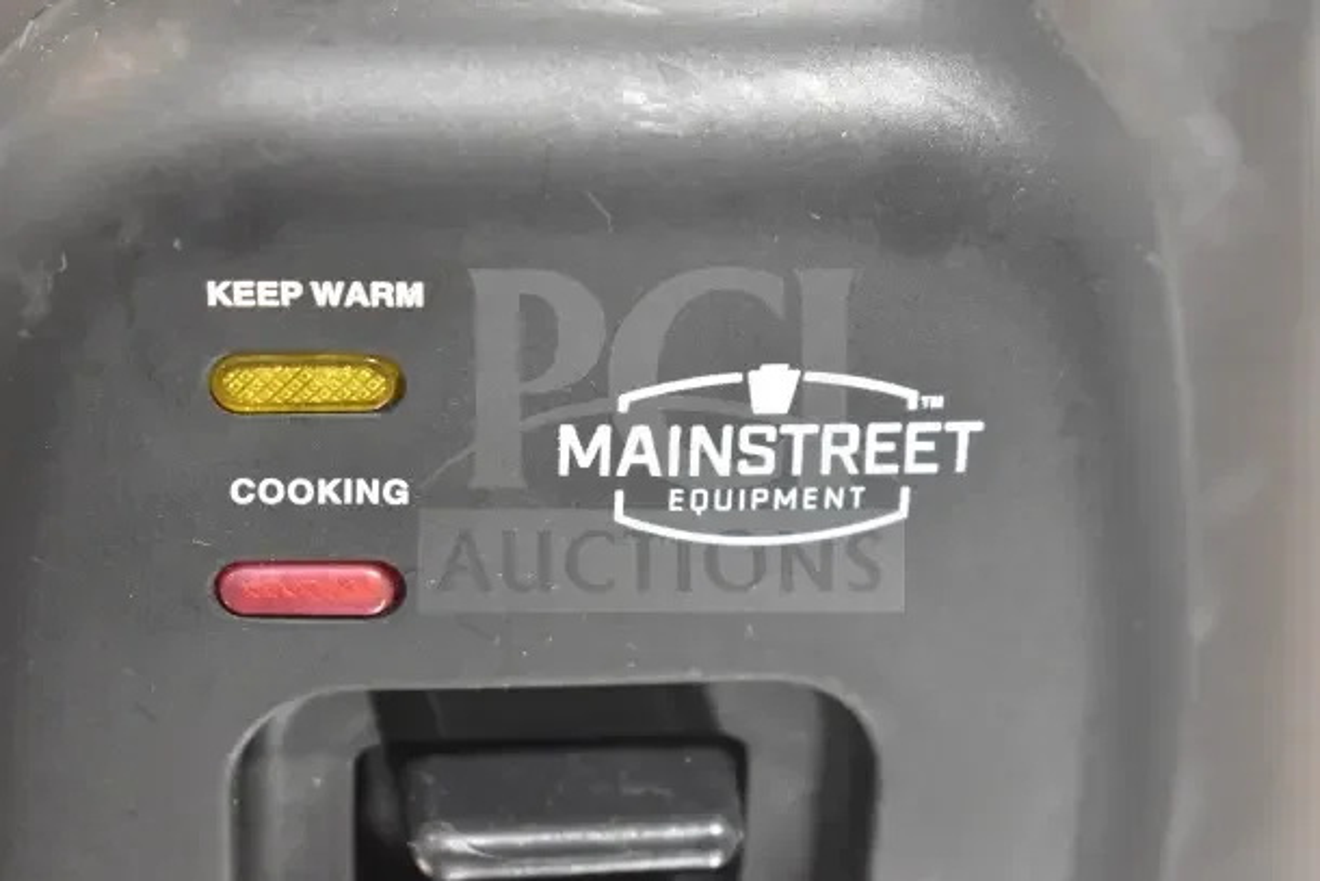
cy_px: 440
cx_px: 660
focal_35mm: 82
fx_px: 3026
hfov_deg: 24.6
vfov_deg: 16.6
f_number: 5.6
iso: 6400
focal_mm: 55
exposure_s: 1/100
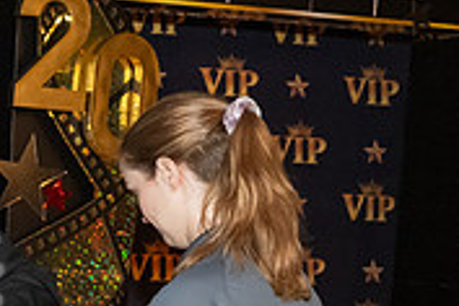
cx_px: -244
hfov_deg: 20.0
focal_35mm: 87
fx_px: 1109
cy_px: 274
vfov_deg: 15.5
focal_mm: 26.5
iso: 6400
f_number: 5.6
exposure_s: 1/125
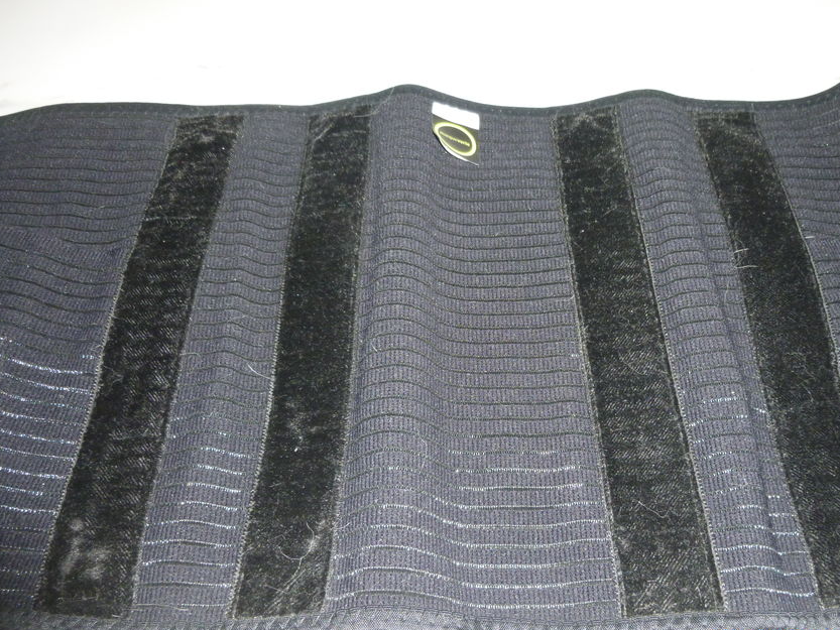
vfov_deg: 46.8
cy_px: 337
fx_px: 728
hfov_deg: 59.8
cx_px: 472
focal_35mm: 30
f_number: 3.1
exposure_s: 1/60
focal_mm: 4.5
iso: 160
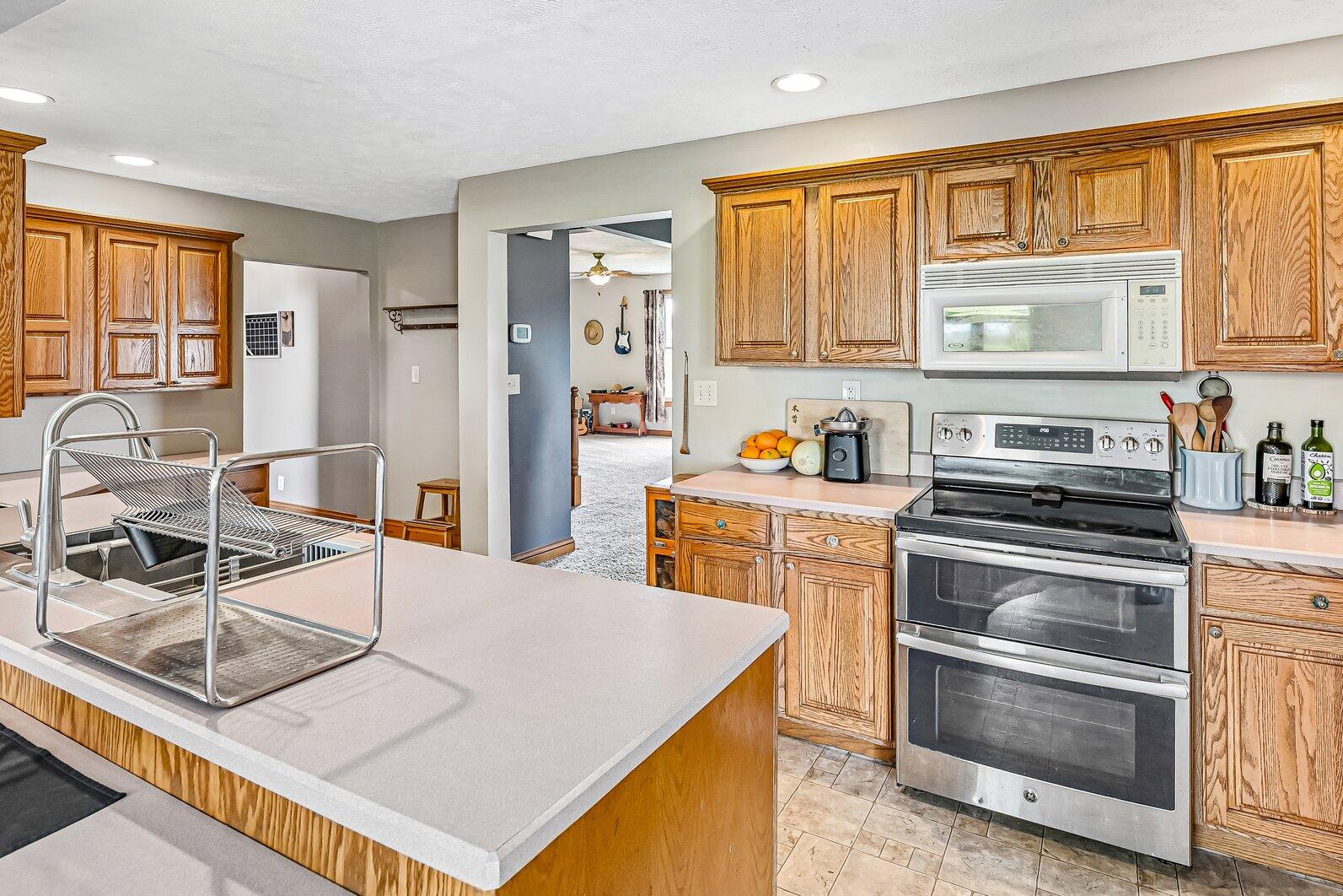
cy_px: 351
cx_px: 701
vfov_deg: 66.6
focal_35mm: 18
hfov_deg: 89.9
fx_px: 671
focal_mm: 14
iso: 400
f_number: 4.8
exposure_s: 1/8
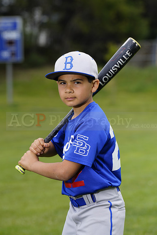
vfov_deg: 10.8
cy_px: 118
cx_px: 78
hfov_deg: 7.2
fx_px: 1249
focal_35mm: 191
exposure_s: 1/250
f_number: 6.3
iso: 100
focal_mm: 191
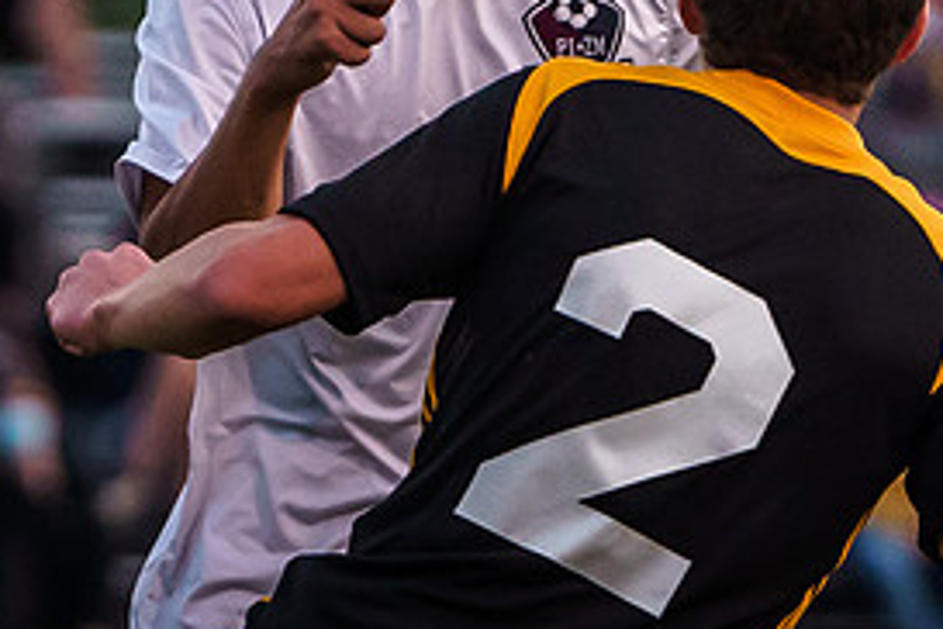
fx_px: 25407
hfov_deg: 2.1
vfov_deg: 1.4
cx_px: 173
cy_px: 481
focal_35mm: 970
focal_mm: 200
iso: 3200
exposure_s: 1/1600
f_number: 4
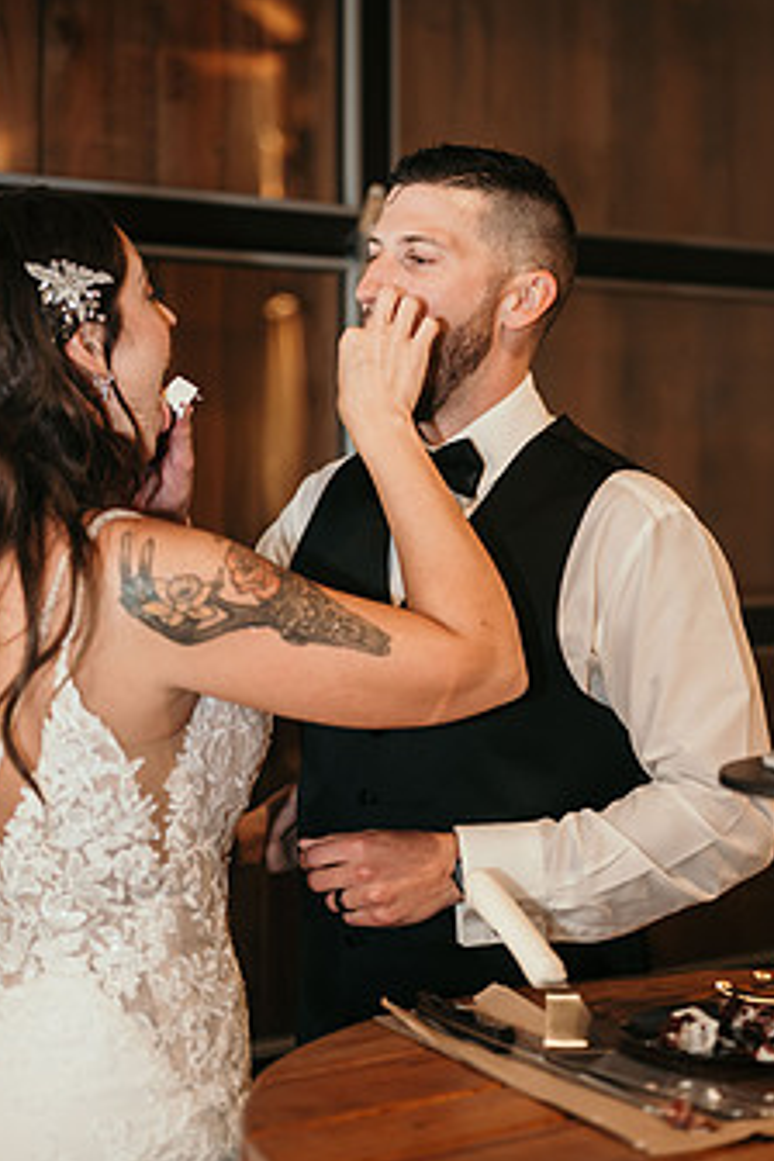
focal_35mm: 67
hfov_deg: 20.3
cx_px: 411
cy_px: 428
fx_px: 2161
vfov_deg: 29.9
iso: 640
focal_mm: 50
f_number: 1.8
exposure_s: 1/100
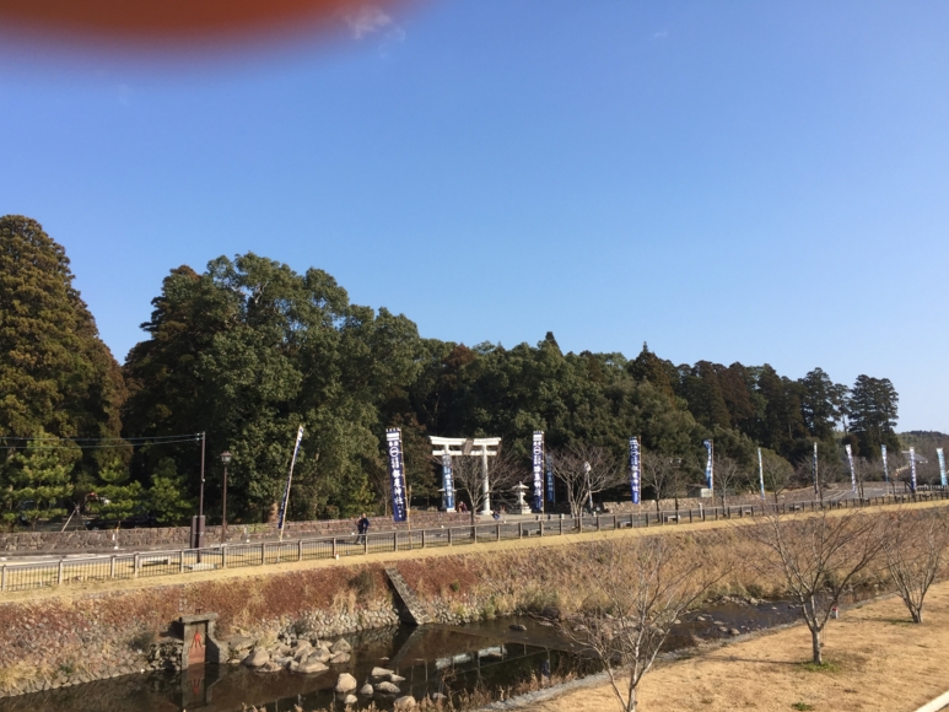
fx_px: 823
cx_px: 462
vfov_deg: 46.8
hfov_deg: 59.9
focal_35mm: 30
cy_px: 361
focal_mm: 4.15
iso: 32
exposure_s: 1/1319
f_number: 2.2
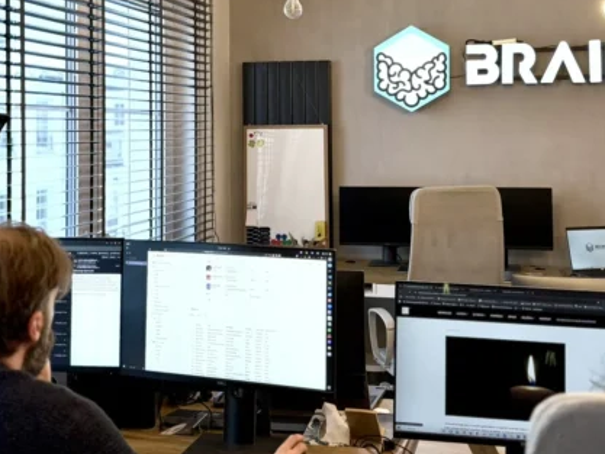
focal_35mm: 46
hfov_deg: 41.2
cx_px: 326
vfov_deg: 31.1
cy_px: 126
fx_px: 804
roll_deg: +1.5
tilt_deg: +0.4
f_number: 1.78
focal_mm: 6.76
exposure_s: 1/165
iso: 200
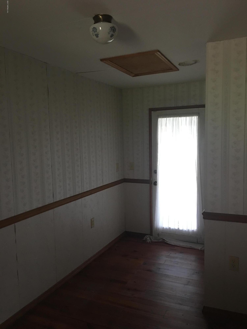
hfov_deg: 48.2
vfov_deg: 61.7
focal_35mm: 29
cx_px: 124
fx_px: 276
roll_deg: +0.7
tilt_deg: -4.1
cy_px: 164
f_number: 2.2
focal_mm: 4.15
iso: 100
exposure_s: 1/10
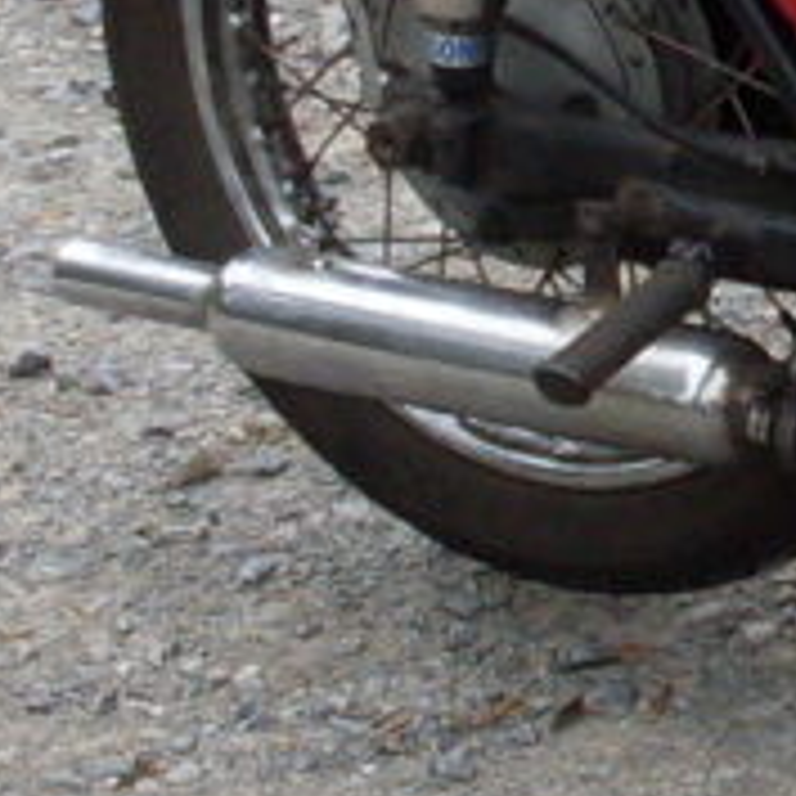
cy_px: 67
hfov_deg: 8.5
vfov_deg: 9.0
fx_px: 5047
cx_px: 1700
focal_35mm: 194
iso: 80
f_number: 2.8
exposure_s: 1/250
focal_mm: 6.3
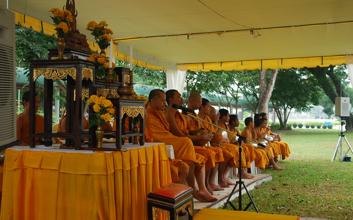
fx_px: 481
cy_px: 115
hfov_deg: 40.3
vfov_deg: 25.8
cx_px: 178
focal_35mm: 50
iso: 200
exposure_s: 1/25
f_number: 4.8
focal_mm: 32
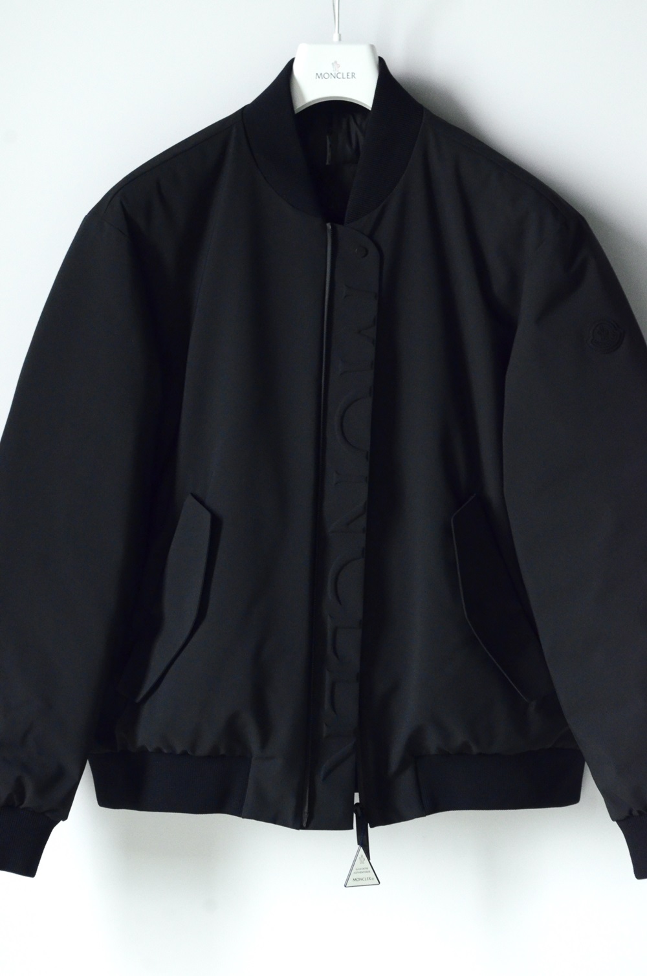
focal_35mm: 78
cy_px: 488
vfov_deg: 26.0
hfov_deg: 17.4
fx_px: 2111
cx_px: 324
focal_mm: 52
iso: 2000
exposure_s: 1/13
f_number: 7.1
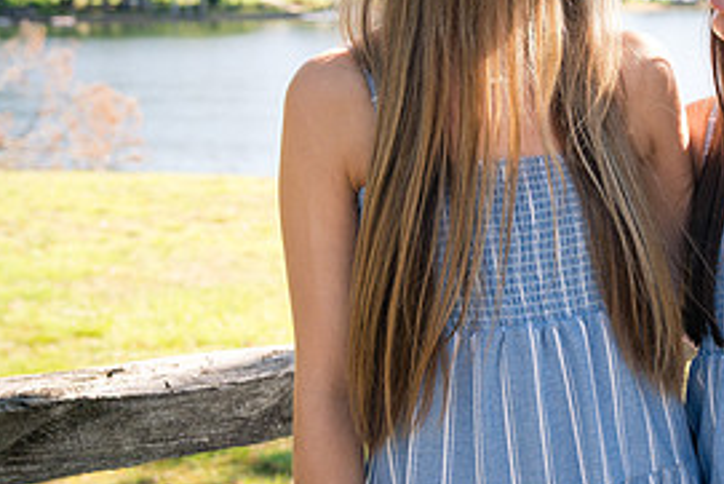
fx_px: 1449
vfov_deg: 18.9
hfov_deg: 26.9
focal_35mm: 72
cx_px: 676
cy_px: 138
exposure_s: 1/250
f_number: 3.5
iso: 125
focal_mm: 33
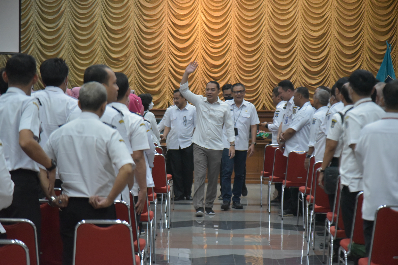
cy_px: 132
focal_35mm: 120
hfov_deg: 17.1
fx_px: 1327
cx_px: 199
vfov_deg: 11.4
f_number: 4
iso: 8000
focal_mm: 120
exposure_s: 1/200
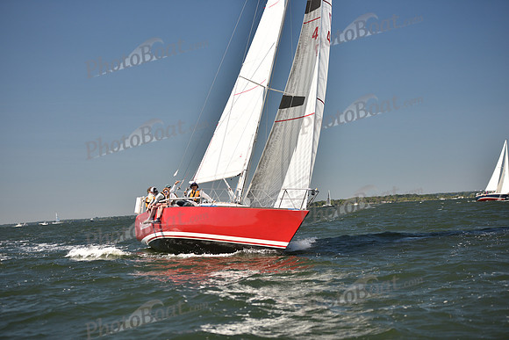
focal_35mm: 80
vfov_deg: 17.1
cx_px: 254
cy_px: 170
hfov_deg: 25.4
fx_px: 1131
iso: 250
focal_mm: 80
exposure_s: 1/1250
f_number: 3.2
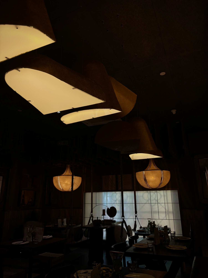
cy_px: 139
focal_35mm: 26
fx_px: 208
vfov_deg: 67.3
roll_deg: +1.0
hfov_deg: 53.1
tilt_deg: +15.9
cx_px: 104
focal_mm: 5.96
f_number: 1.6
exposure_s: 1/240
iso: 40
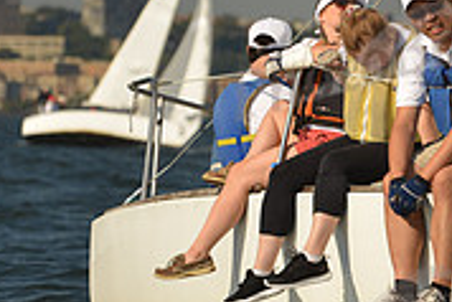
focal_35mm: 455
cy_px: 151
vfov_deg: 3.0
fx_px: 5717
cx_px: 721
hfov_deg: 4.5
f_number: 5.6
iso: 320
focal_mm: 140
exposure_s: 1/1250
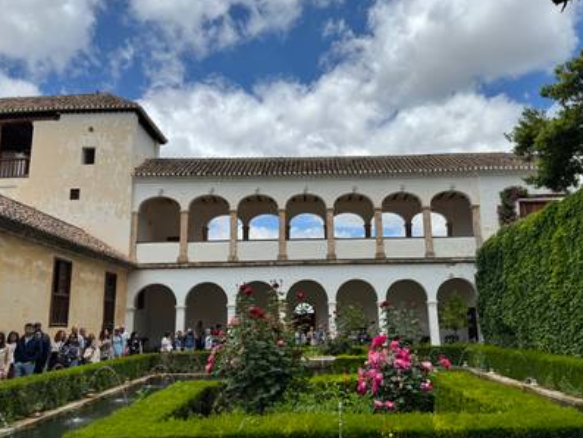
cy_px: 219
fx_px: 489
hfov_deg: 61.6
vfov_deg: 48.3
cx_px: 316
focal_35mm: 29
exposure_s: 1/5814
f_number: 1.78
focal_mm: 6.76
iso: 80
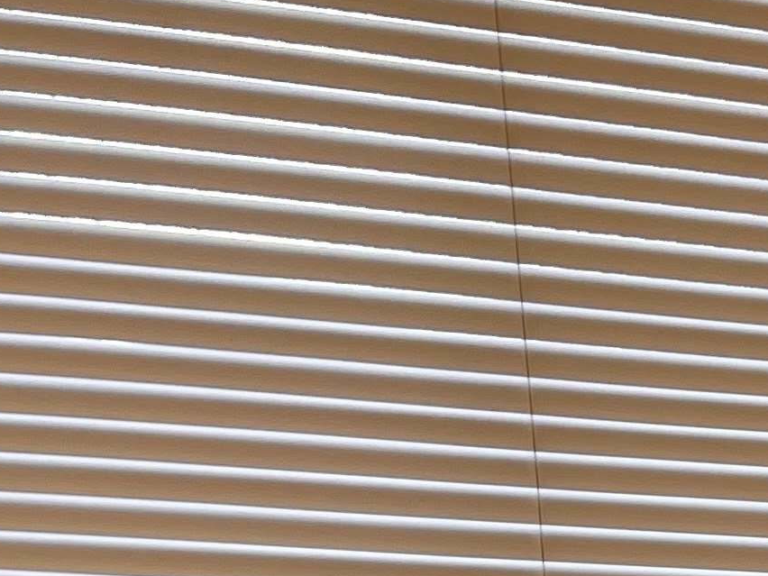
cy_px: 1351
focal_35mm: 123
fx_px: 2729
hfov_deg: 13.5
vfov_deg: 10.5
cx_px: 1574
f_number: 1.5
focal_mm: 5.7
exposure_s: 1/120
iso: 40
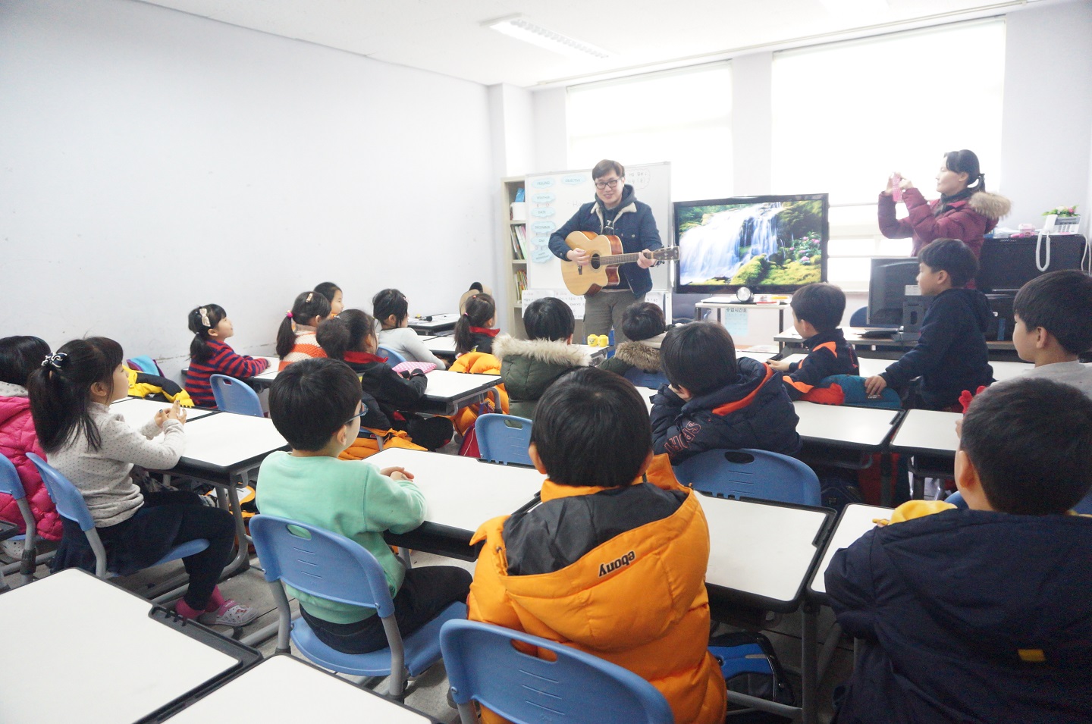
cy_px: 362
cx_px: 546
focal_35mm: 24
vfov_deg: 53.0
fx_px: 727
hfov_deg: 73.8
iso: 3200
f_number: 3.5
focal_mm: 16
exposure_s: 1/50
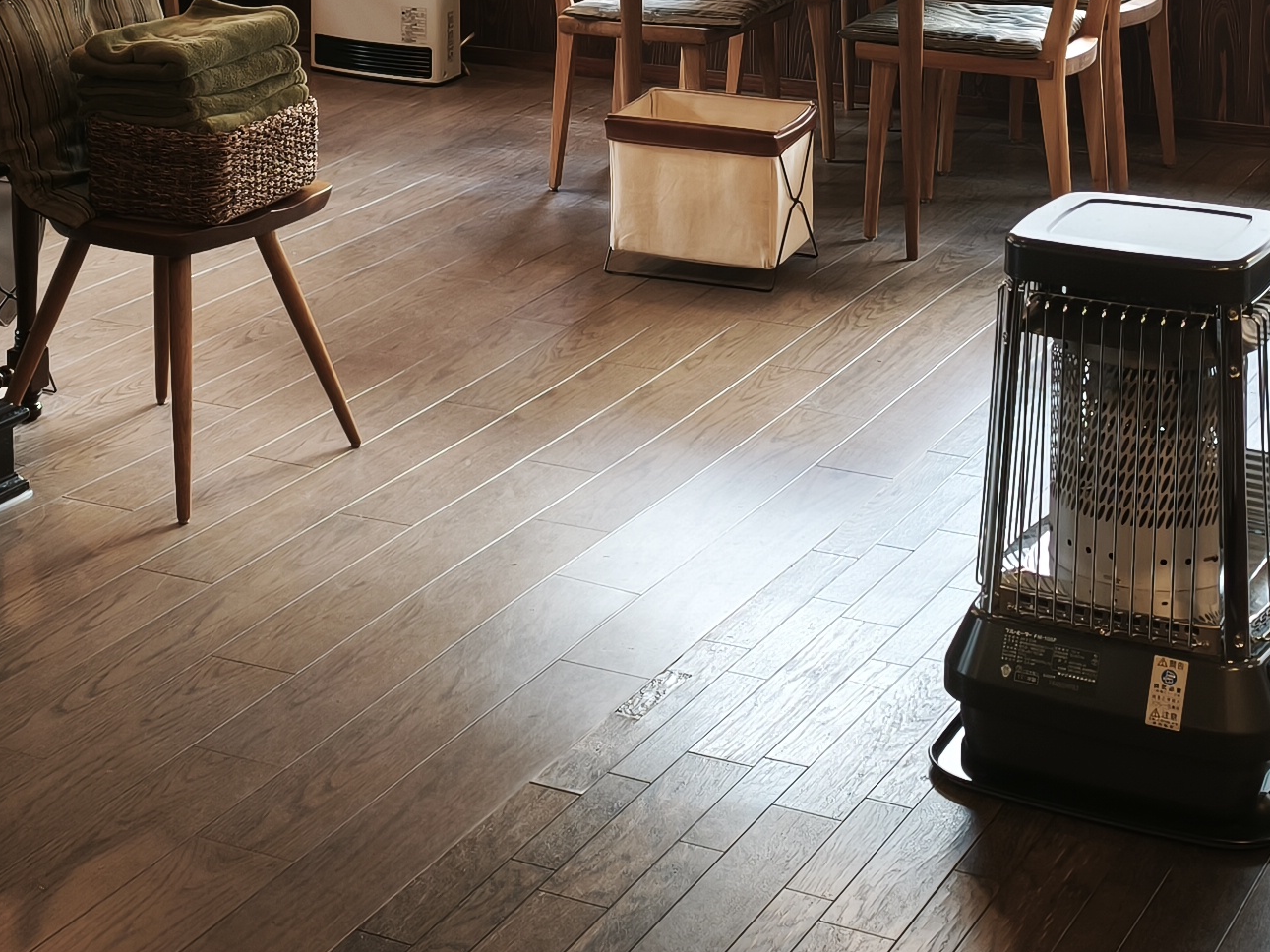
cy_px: -139
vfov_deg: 19.2
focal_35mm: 73
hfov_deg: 26.6
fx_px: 2678
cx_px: 443
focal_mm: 6.45
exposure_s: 1/76.5
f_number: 1.62
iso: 250
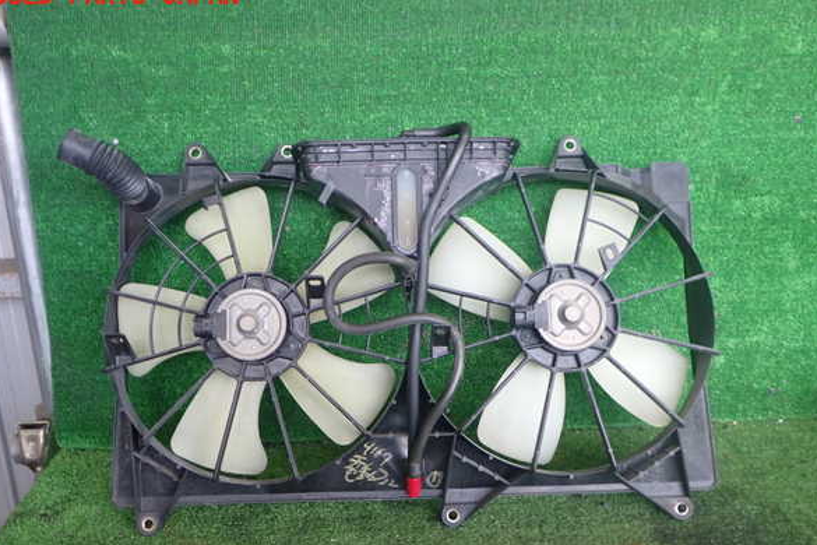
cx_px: 404
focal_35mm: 32
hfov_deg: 58.7
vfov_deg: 41.1
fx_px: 726
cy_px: 292
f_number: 2.3
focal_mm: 5.4
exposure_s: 1/100
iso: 200
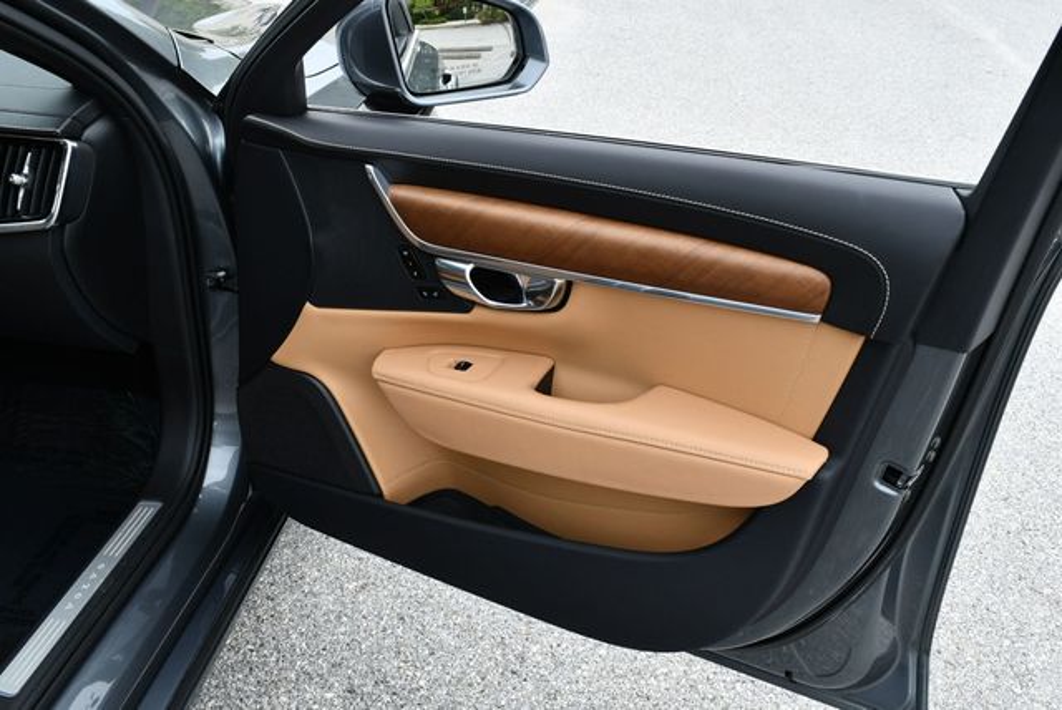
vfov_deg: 36.9
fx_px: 1063
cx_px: 531
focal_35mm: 36
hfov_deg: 53.1
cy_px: 355
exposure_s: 1/250
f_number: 7.1
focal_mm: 18
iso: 200
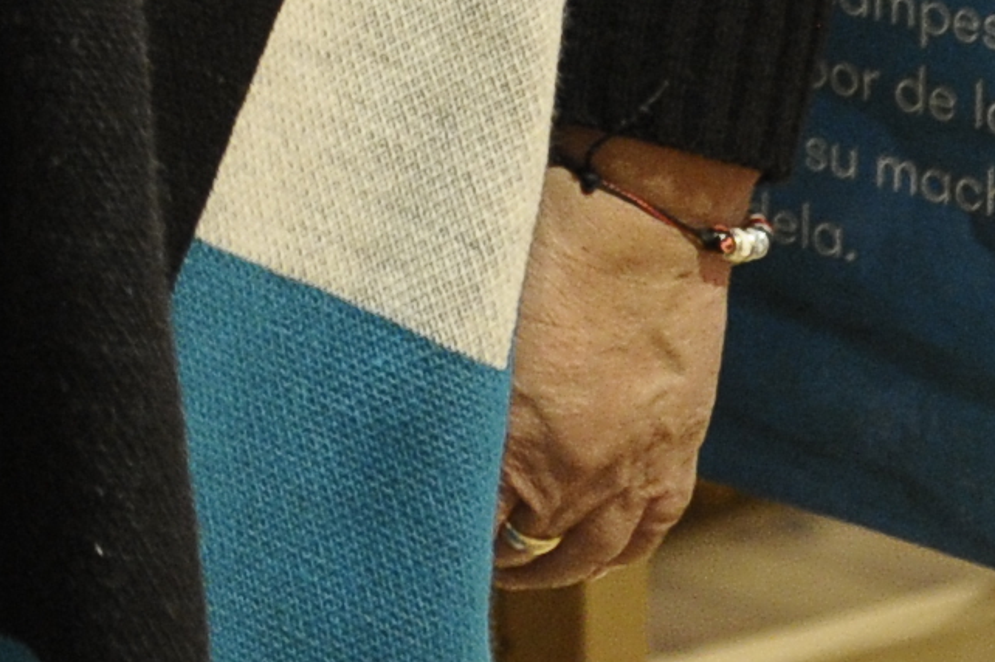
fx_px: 6407
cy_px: -1175
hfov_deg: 8.3
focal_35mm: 232
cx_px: -1241
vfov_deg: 5.6
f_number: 2.8
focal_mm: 35
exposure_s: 1/160
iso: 3200
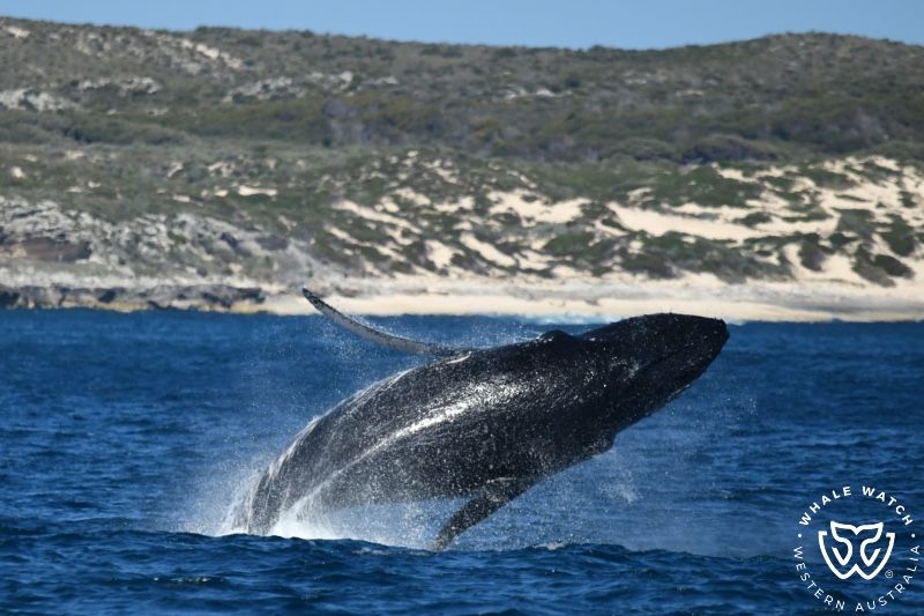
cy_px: 308
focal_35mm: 600
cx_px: 462
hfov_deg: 3.4
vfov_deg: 2.3
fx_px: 15396
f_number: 6.3
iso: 1000
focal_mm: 600
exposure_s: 1/8000
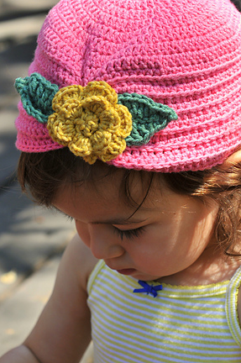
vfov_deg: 13.9
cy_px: 171
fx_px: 1485
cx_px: 123
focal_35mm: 148
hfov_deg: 9.3
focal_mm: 85
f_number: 6.3
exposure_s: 1/160
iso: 250
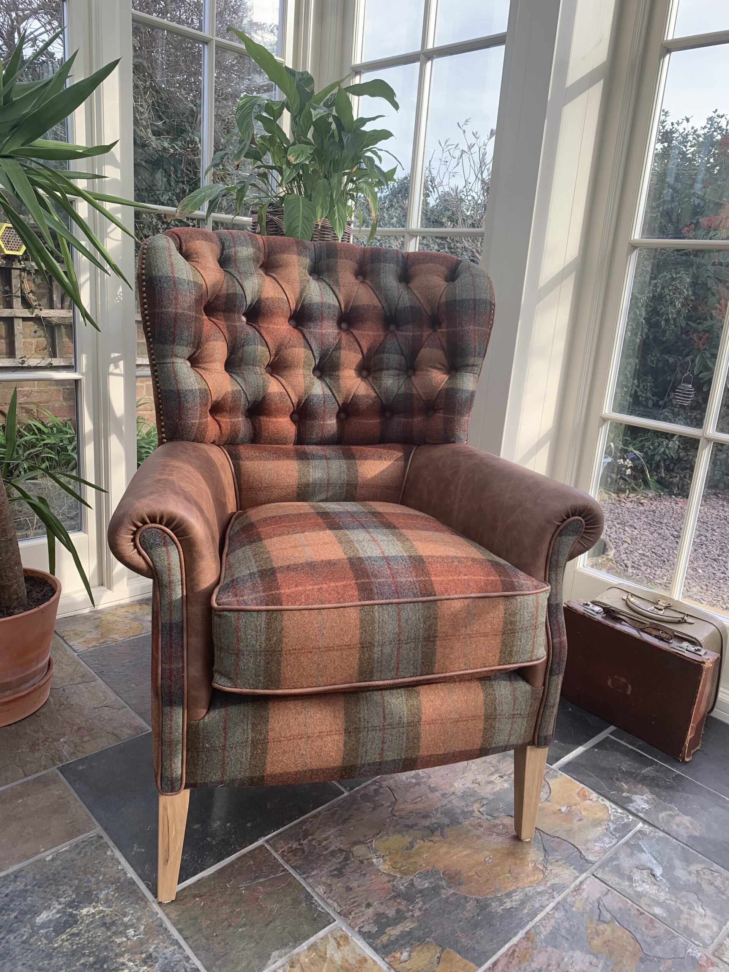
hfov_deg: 53.1
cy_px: 486
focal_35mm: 26
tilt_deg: -9.1
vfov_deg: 67.3
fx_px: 730
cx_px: 364
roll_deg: -3.5
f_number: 1.8
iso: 25
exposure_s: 1/173
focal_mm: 4.25
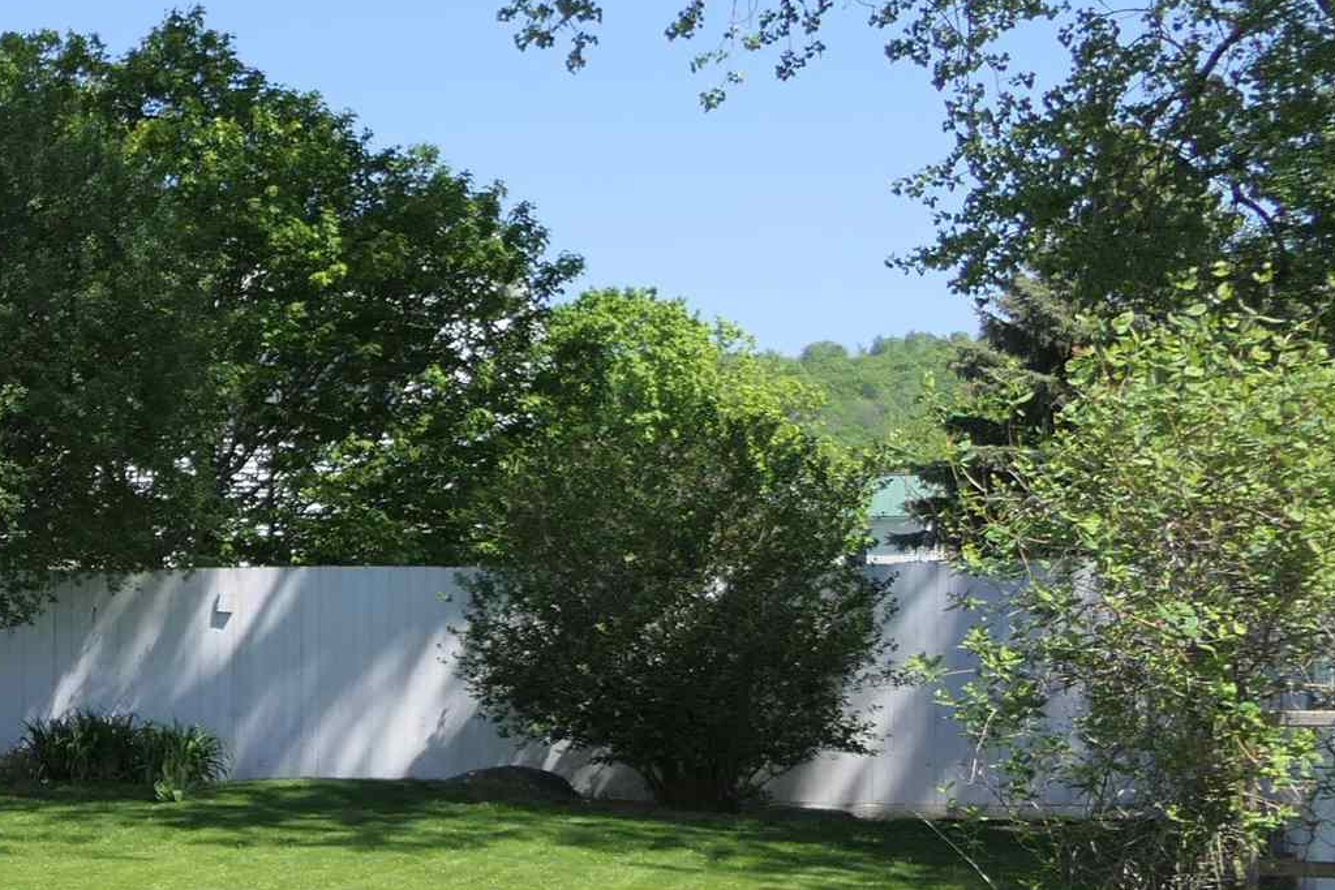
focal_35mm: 72
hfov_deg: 23.9
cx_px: -493
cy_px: 612
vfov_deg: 18.9
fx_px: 2670
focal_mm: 8.8
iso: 125
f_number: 3.2
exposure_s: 1/1000
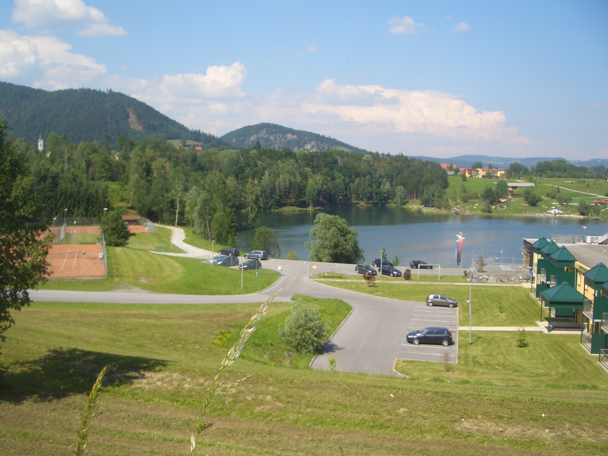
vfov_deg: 40.7
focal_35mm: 35
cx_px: 304
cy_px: 228
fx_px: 615
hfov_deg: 52.6
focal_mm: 5.8
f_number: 4.3
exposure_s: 1/320
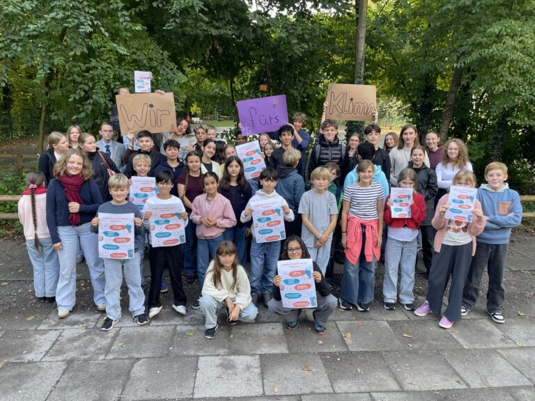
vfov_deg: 53.1
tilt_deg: -12.0
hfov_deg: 67.3
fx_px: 402
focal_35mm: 26
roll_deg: -0.8
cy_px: 200
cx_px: 268
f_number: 1.6
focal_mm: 4.2
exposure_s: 1/121
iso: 40
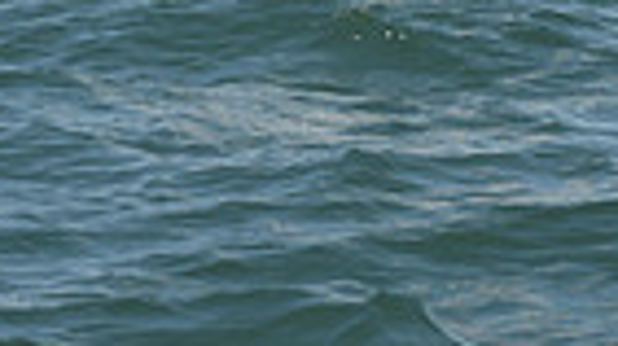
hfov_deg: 6.4
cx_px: 331
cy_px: -898
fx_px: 5501
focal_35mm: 336
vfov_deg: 3.5
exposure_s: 1/800
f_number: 7.1
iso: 250
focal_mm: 78
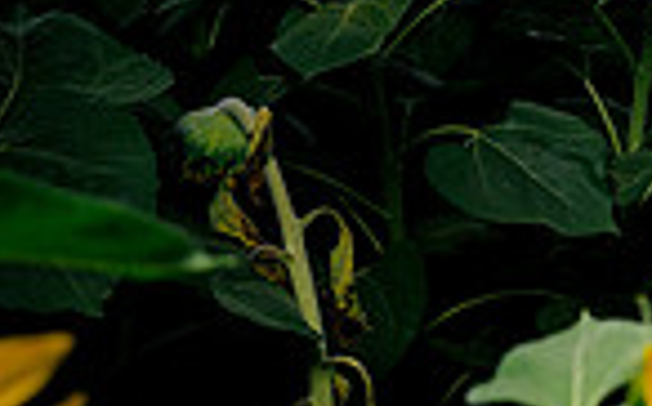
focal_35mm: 97
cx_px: 1081
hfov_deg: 18.1
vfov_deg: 13.4
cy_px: 50
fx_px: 1722
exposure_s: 1/50
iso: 64
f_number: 3.2
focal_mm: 24
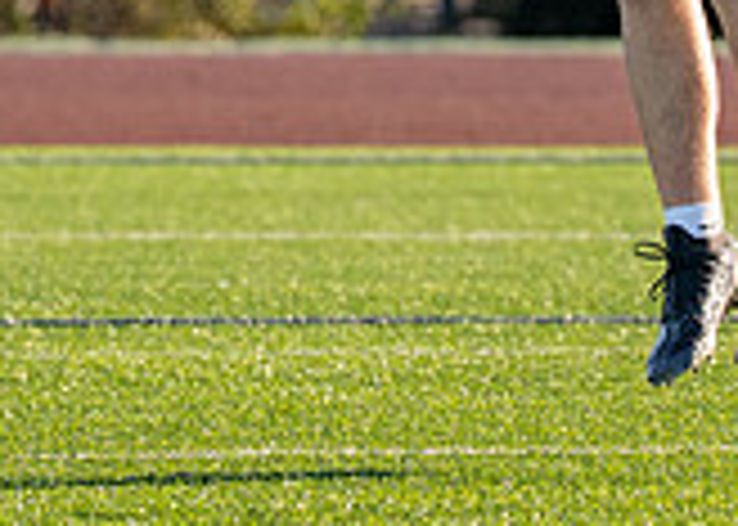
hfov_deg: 2.6
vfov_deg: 1.9
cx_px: 652
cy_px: -271
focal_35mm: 769
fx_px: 16111
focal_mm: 146
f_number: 4
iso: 320
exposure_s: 1/2000
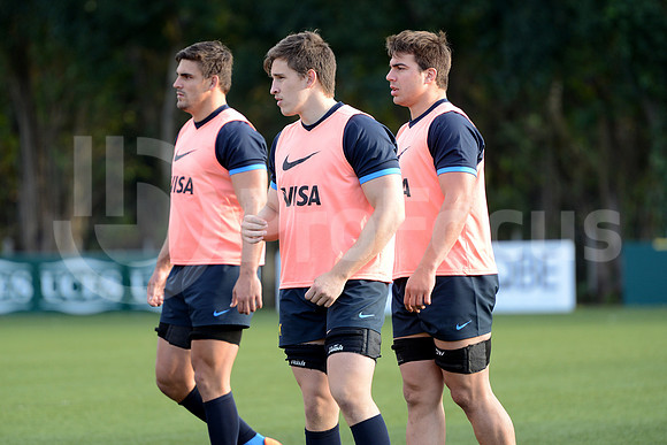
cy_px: 222
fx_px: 5003
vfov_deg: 5.1
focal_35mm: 270
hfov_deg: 7.6
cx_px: 334
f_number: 4
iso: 800
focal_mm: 270
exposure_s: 1/500
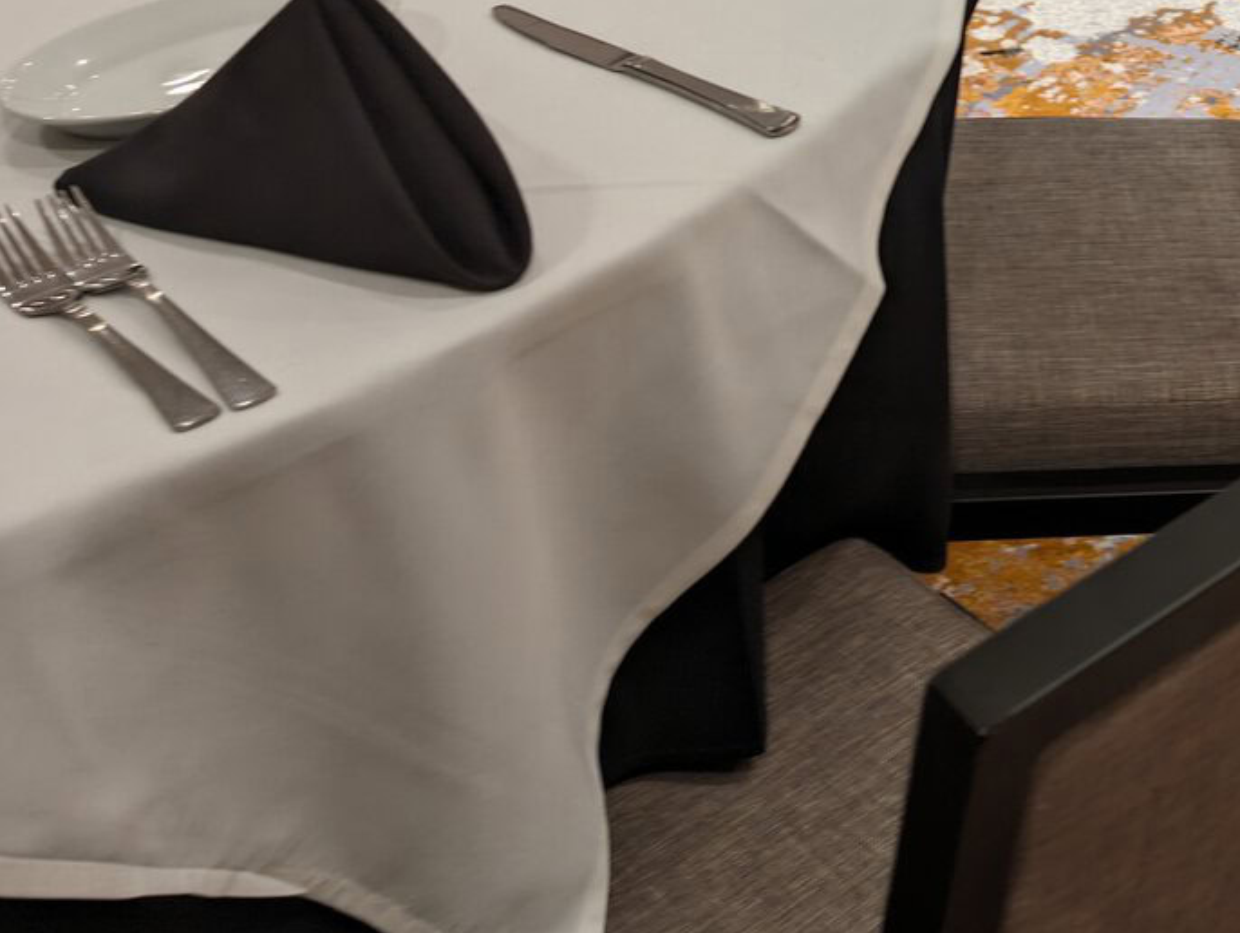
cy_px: -392
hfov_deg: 25.8
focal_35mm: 70
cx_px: 1345
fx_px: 2510
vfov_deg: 18.9
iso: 50
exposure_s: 1/30
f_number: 1.7
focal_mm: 6.9
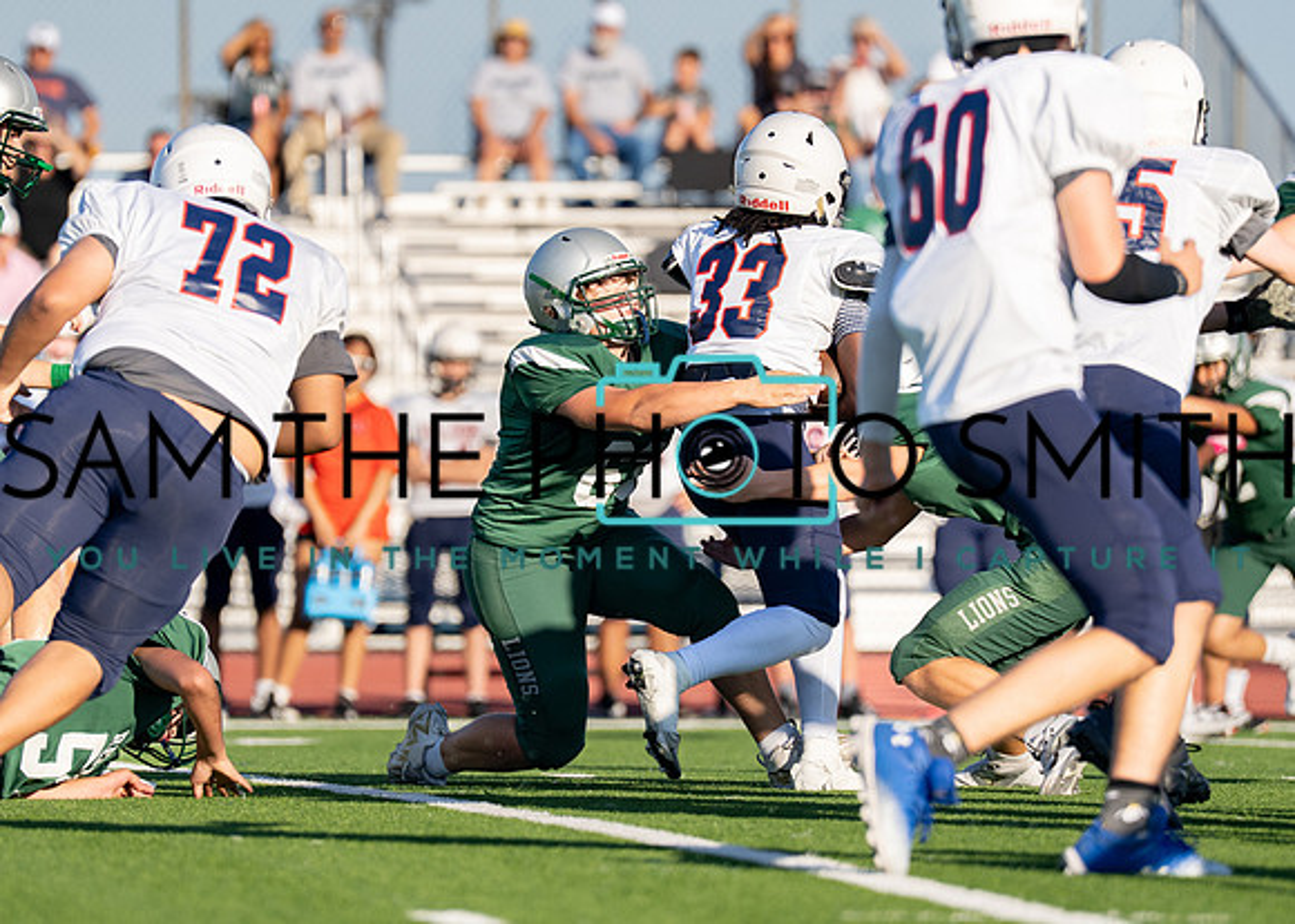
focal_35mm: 366
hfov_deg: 5.5
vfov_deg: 3.9
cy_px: 411
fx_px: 13442
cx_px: 574
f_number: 2.8
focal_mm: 200
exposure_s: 1/4000
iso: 200
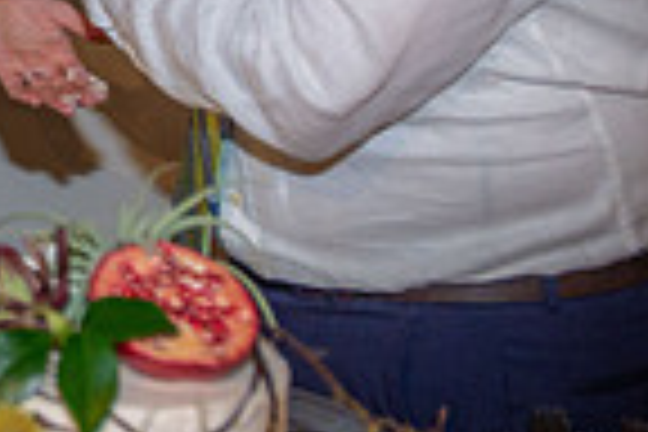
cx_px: -234
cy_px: -90
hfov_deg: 19.2
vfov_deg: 13.7
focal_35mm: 97
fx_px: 1746
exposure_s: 1/80
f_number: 2.8
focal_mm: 24
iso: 1600
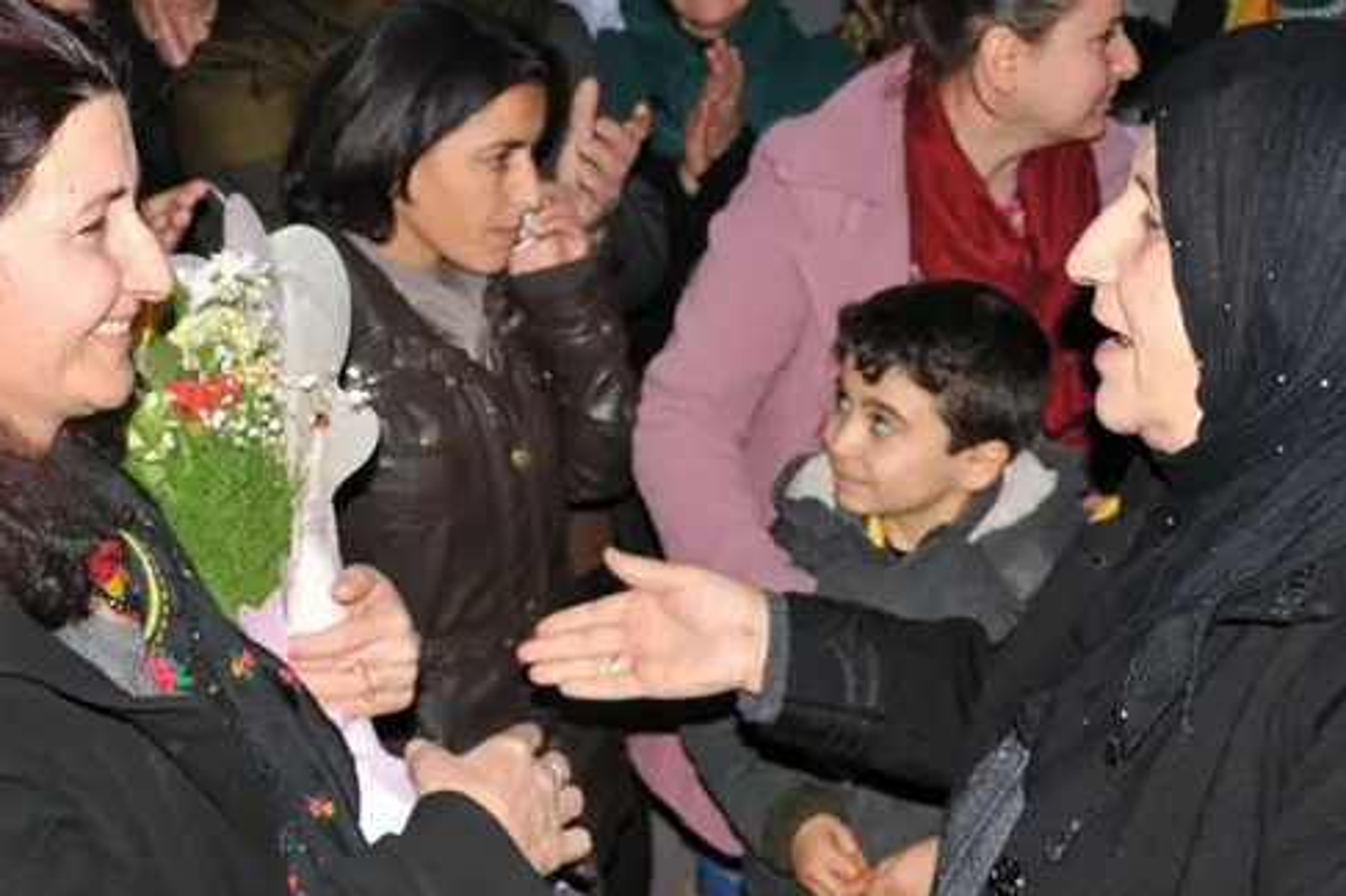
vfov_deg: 23.7
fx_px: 2126
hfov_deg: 35.1
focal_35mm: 57
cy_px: 317
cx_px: 575
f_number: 3.8
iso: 250
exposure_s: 1/60
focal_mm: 21
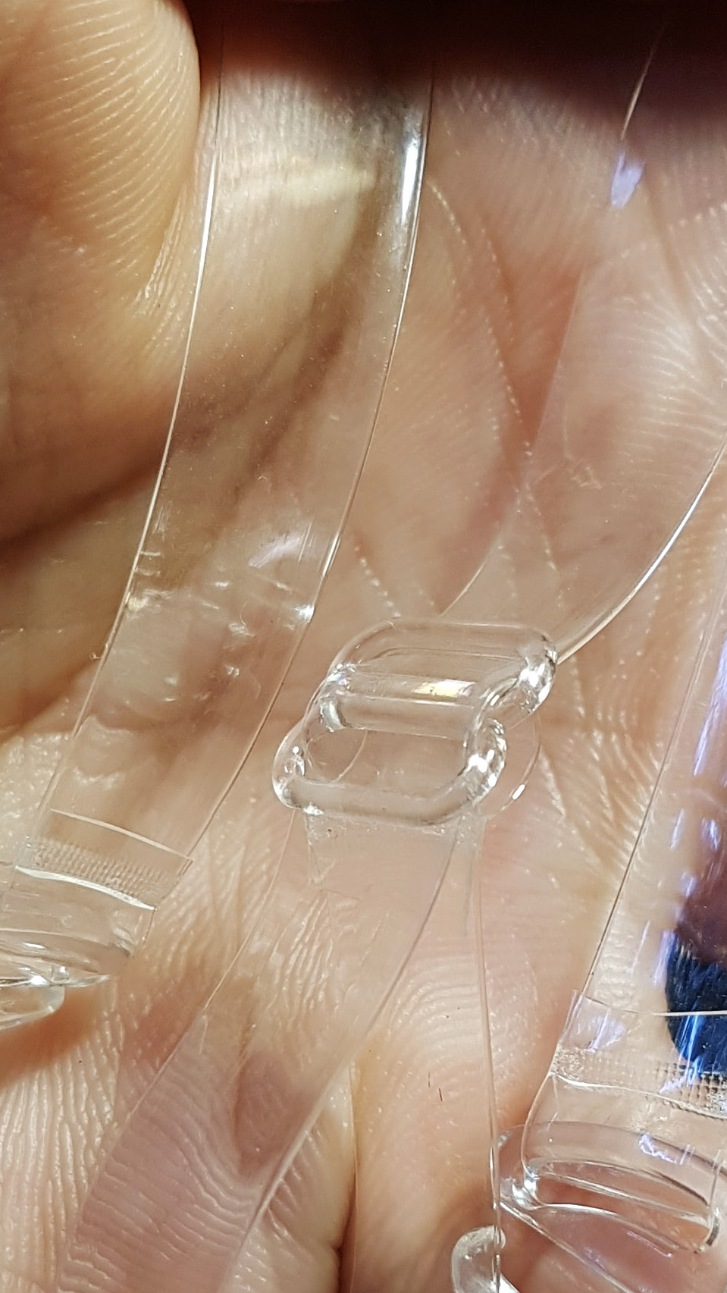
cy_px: 962
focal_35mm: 67
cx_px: 354
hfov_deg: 18.0
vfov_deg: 30.9
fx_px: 2296
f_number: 1.7
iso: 80
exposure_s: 1/100
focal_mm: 4.2
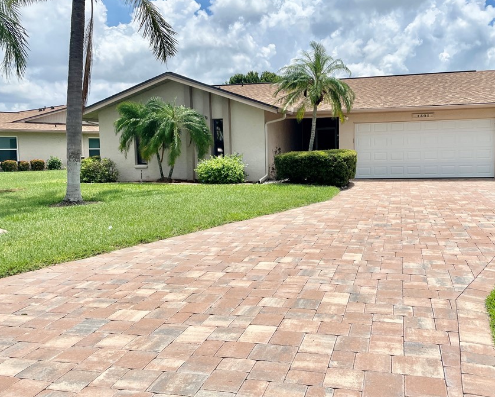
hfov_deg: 56.9
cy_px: 191
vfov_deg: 47.1
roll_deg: +1.6
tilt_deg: -5.0
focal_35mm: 31
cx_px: 288
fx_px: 454
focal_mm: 4.2
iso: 32
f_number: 1.6
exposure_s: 1/7813
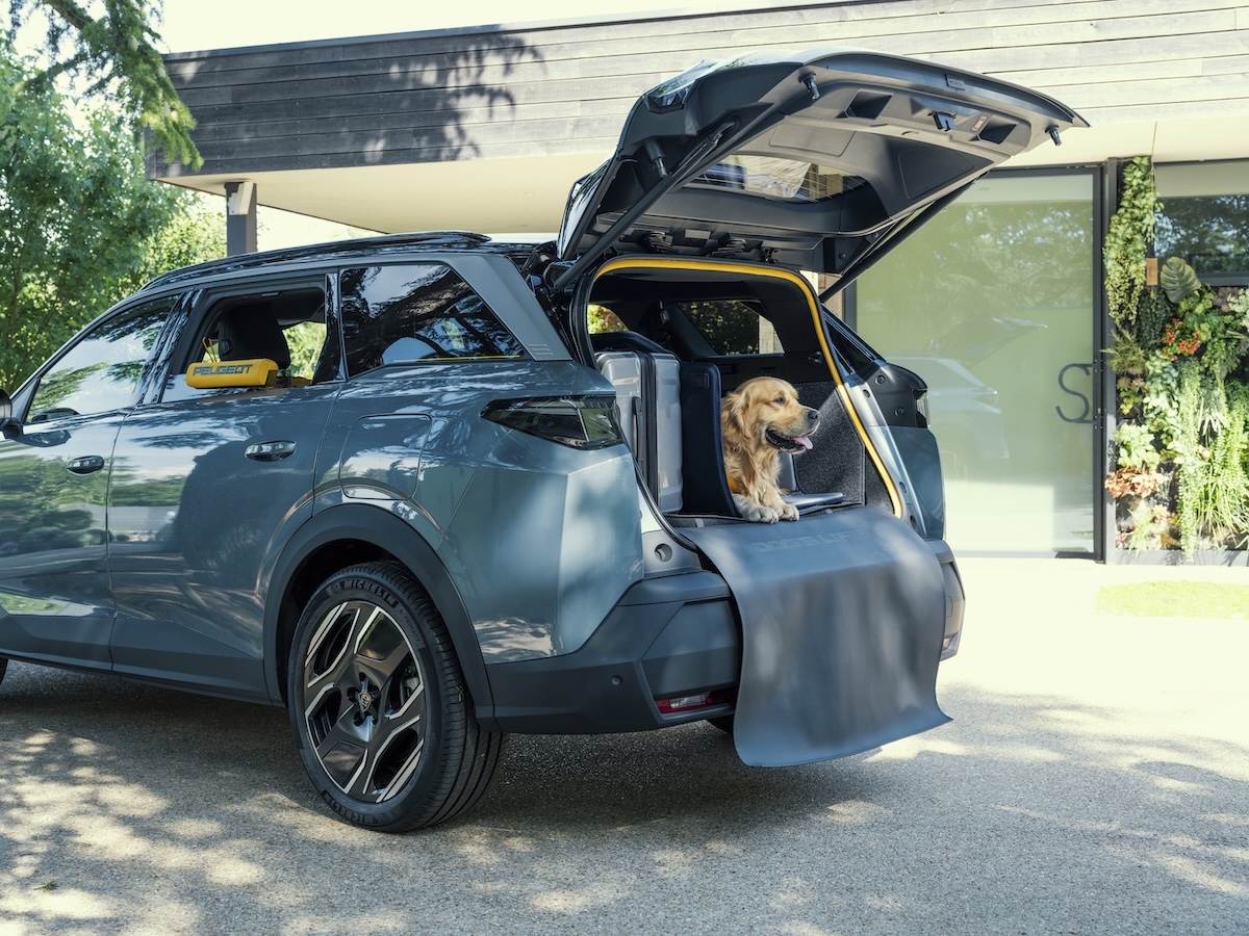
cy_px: 468
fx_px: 1588
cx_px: 624
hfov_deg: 42.9
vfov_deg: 32.9
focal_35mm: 44
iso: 160
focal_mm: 55.5
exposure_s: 1/30
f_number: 8
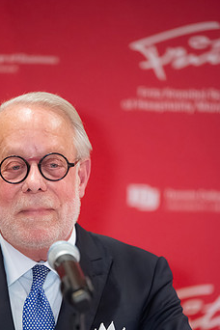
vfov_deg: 7.8
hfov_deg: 5.2
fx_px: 2411
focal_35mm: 263
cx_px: 79
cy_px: 215
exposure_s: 1/100
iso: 8000
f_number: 2.8
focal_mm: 200
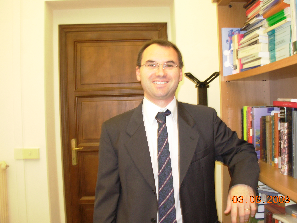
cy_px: 112
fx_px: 326
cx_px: 148
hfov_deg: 49.0
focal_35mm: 38
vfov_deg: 37.7
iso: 50
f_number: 2.9
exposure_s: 1/6
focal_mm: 6.3
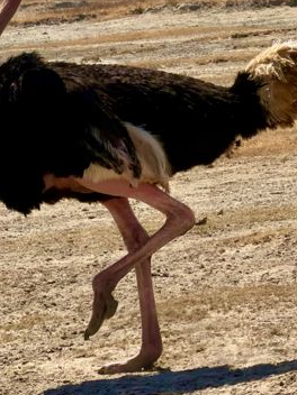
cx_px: 96
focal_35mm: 369
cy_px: 100
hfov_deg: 4.0
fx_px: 4221
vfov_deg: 5.4
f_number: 2.8
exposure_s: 1/879
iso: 16
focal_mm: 16.89
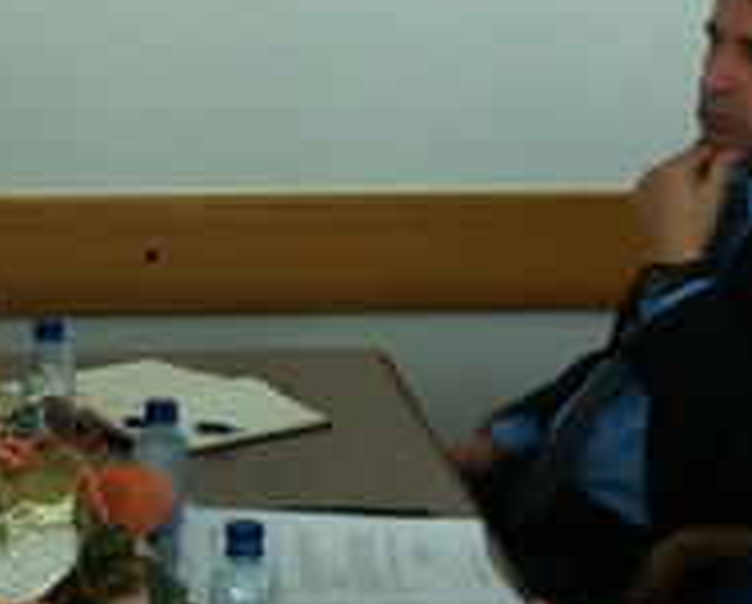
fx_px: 3232
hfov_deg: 13.2
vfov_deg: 10.7
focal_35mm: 145
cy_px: 280
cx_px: 108
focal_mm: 3.85
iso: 80
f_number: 2.8
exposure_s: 1/60
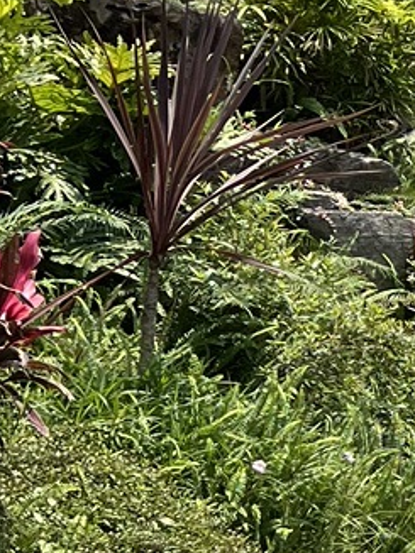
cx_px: 1181
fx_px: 2543
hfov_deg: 8.1
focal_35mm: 159
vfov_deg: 12.4
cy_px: 206
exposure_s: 1/4115
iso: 50
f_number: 1.5
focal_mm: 5.7
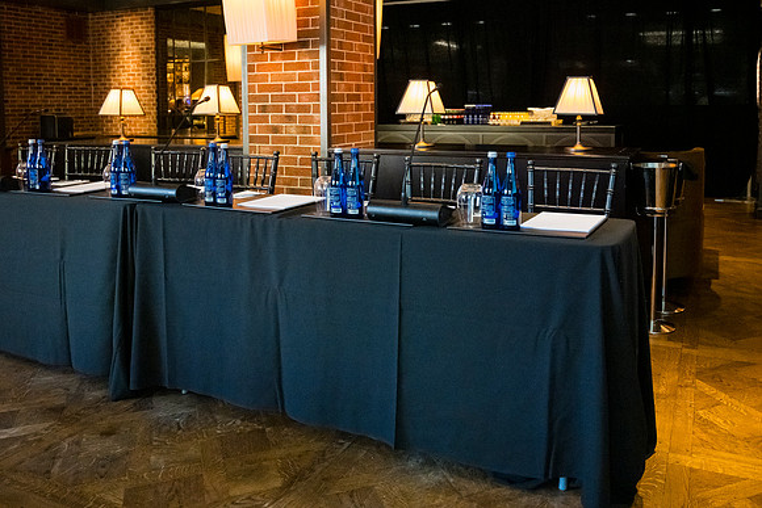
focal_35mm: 28
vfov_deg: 46.4
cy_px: 254
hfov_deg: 65.5
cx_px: 381
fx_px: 593
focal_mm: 28
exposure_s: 1/100
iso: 6400
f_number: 4.5
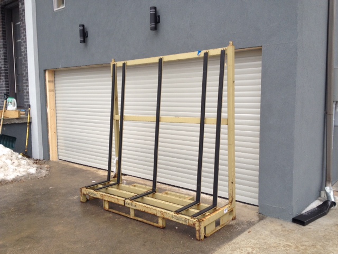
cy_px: 127
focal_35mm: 35
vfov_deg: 40.7
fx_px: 342
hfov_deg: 52.6
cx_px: 169
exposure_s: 1/40
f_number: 2.4
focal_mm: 4.28
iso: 50
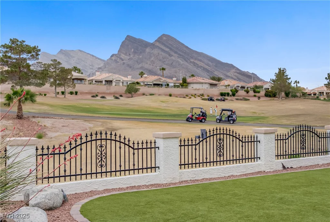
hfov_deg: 46.3
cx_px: 165
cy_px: 111
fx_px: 386
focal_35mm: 42
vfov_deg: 32.1
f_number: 8
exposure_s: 1/250
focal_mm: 28
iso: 100
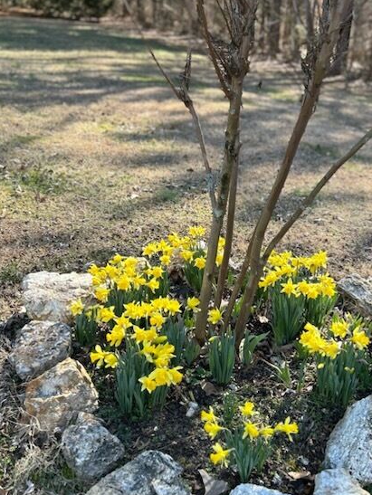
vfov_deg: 48.9
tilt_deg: -21.7
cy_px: 229
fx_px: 544
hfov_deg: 37.7
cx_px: 210
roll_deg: -4.0
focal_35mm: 38
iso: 50
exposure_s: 1/621
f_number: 1.5
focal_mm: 5.7
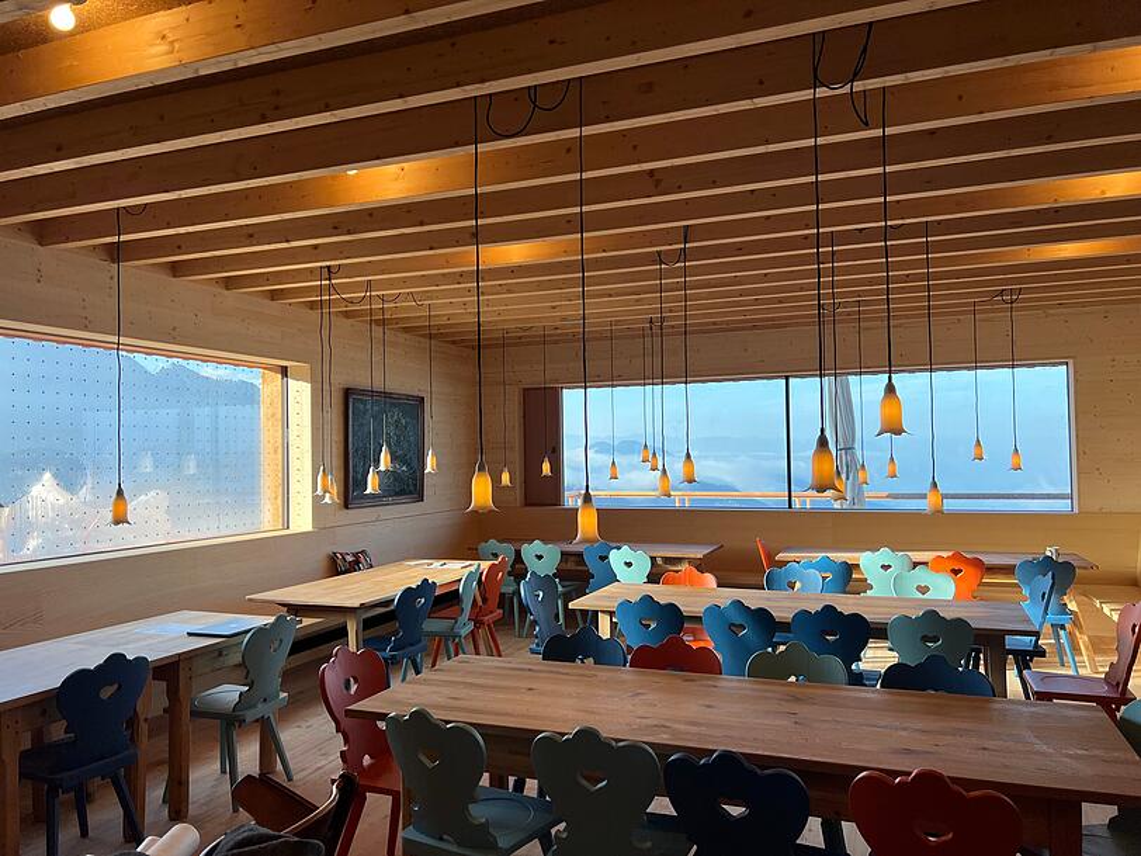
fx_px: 857
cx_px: 570
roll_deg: +1.2
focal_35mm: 26
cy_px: 428
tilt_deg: +1.3
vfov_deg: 53.1
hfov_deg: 67.3
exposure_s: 1/486
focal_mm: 5.7
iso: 50
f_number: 1.5
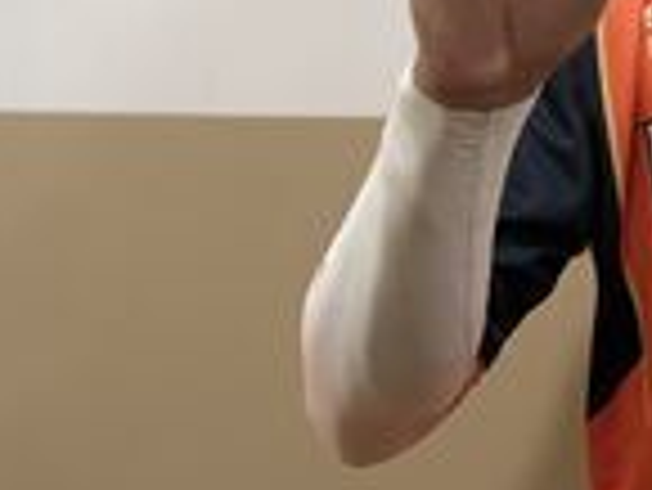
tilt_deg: +2.2
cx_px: 809
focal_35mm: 66
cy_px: -85
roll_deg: +0.0
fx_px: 1244
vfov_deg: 20.9
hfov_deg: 25.8
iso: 200
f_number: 1.78
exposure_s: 1/120
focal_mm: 6.76
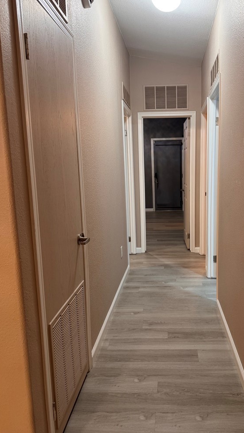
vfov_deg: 69.9
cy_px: 216
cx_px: 163
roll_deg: +1.7
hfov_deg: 42.3
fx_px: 311
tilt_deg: -9.5
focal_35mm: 27
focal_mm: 6.76
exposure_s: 1/60
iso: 200
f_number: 1.78
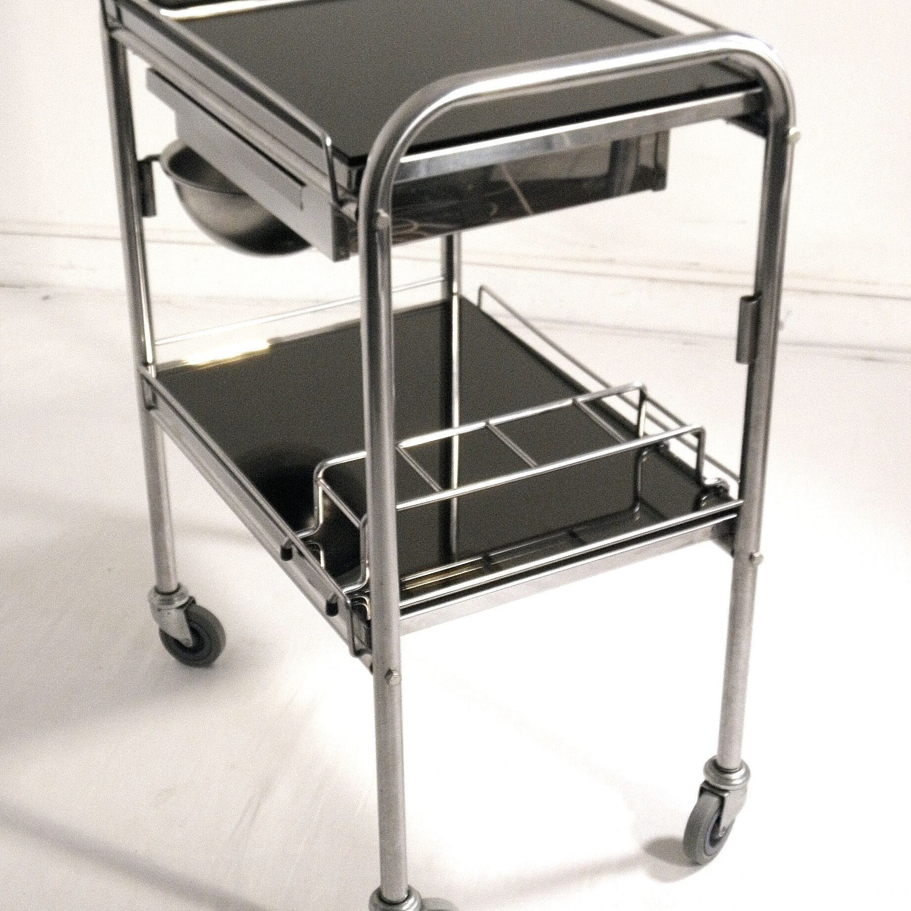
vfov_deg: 29.5
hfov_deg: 29.6
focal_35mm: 58
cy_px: 412
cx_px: 448
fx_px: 1727
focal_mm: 8.6
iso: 200
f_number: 3.9
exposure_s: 1/40
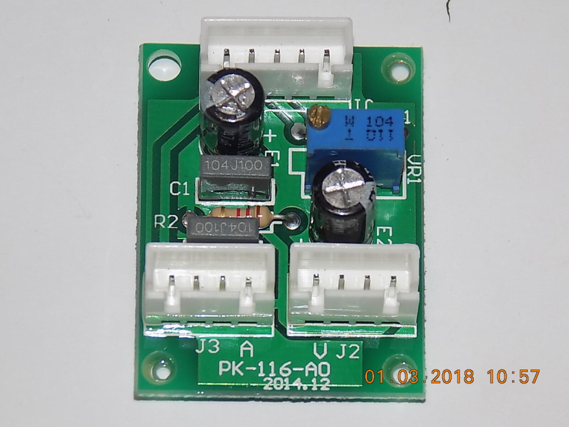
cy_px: 214
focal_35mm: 259
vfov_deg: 5.7
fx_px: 4257
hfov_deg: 7.6
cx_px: 284
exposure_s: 1/30
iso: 200
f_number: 5.7
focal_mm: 46
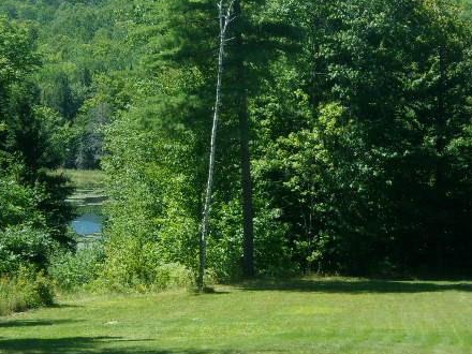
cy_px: 147
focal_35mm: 157
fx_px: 2141
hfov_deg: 12.6
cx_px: 213
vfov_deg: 9.5
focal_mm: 19.6
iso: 80
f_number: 6.6
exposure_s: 1/140
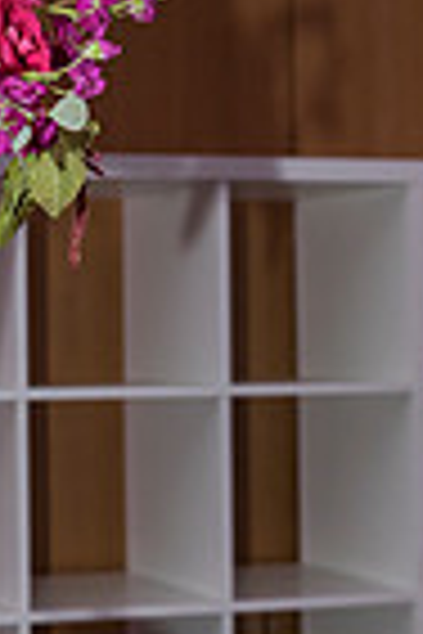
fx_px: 1798
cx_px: -166
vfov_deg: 20.0
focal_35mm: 102
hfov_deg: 12.9
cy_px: 315
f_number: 4
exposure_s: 1/125
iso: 800
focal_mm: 32
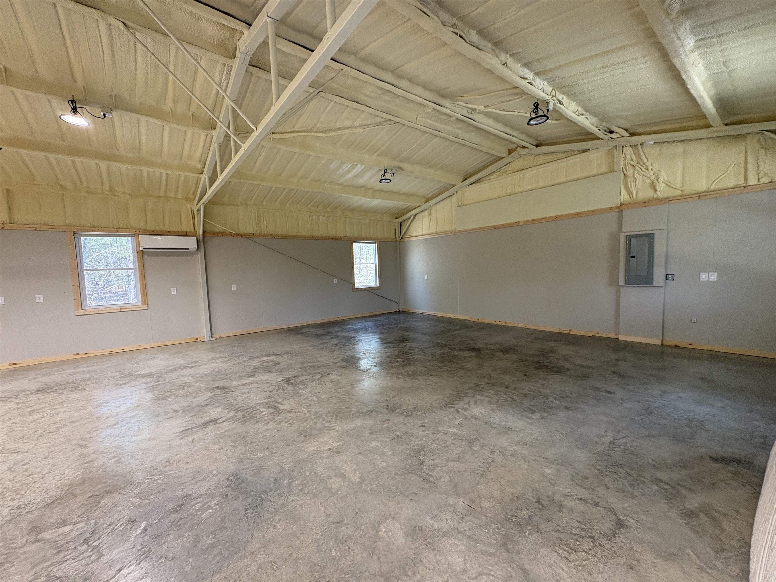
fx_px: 314
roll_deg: +2.2
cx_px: 388
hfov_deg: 102.1
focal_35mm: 14
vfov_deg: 85.7
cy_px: 291
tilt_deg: -3.2
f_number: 2.2
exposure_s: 1/120
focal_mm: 2.22
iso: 200
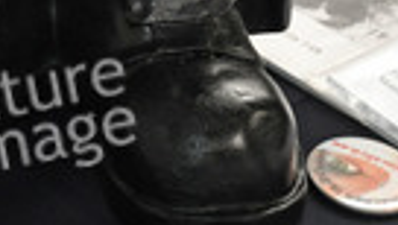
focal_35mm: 162
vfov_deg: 7.1
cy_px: -310
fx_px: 1707
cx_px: 70
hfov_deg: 13.2
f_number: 4.2
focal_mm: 35
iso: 800
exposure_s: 1/60
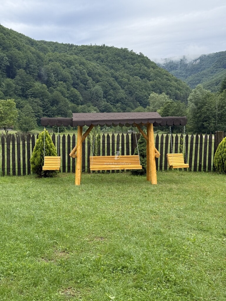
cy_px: 150
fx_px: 418
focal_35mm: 48
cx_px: 113
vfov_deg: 39.7
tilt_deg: -3.7
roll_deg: +0.4
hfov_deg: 30.3
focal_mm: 6.76
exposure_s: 1/1100
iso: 100
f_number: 1.78
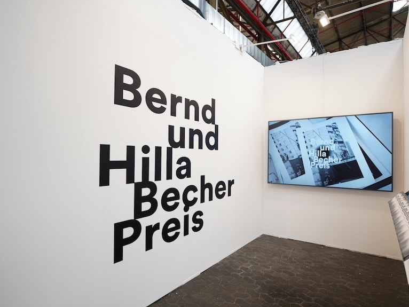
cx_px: 265
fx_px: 213
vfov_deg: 71.6
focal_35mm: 18
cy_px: 153
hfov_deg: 85.3
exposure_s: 1/160
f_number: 1.8
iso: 100
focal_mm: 14
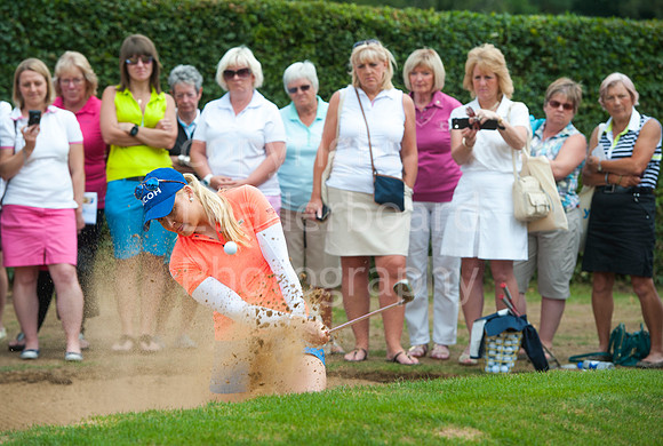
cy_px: 223
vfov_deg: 10.6
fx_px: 2400
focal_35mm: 130
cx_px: 332
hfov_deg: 15.7
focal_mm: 130
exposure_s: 1/1000
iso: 320
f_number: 5
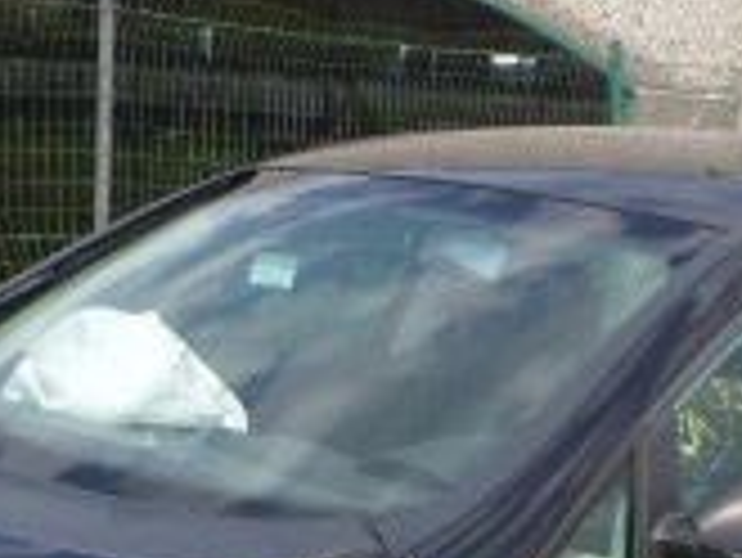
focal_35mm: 97
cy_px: 549
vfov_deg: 15.0
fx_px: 2081
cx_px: 333
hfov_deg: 20.2
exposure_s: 1/500
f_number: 3.9
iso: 100
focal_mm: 4.5
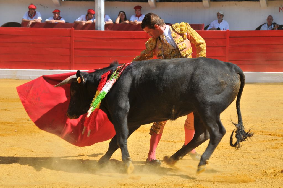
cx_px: 142
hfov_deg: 16.7
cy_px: 94
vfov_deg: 11.1
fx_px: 966
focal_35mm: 123
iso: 200
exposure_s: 1/350
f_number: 8
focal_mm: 82
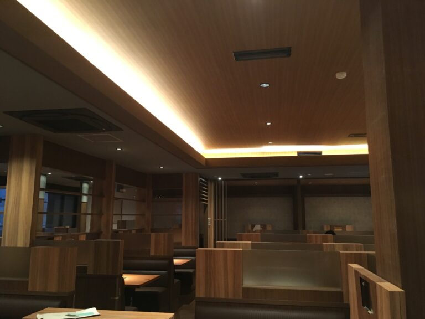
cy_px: 160
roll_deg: -0.3
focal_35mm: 29
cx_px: 212
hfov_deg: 61.7
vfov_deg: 48.2
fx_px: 356
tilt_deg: +9.1
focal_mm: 4.15
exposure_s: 1/20
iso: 200
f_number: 2.2
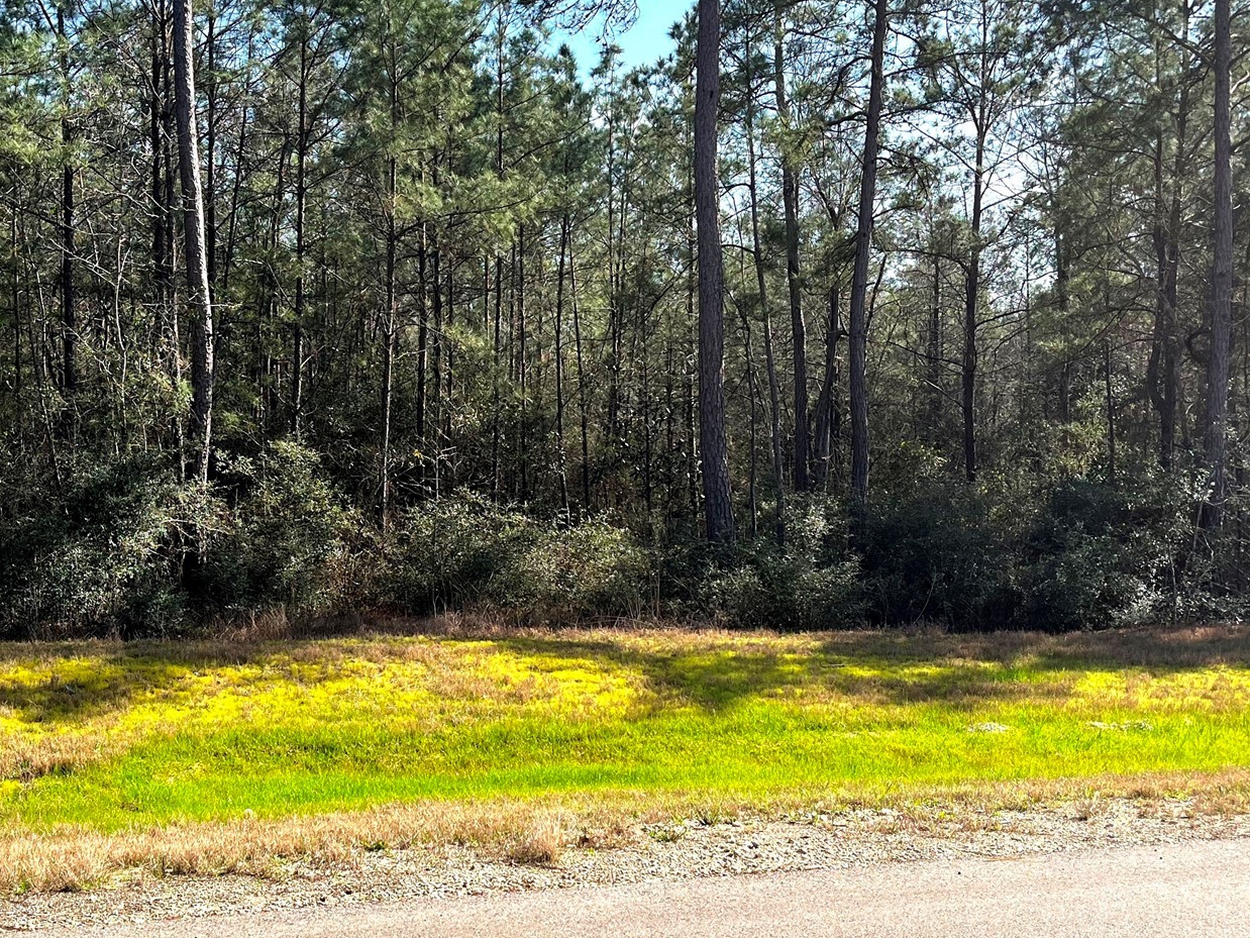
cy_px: 492
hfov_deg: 43.6
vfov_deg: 33.6
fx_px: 1553
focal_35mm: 43
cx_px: 484
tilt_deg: -2.9
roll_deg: +0.4
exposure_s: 1/1832
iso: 50
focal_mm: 5.1
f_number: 1.6
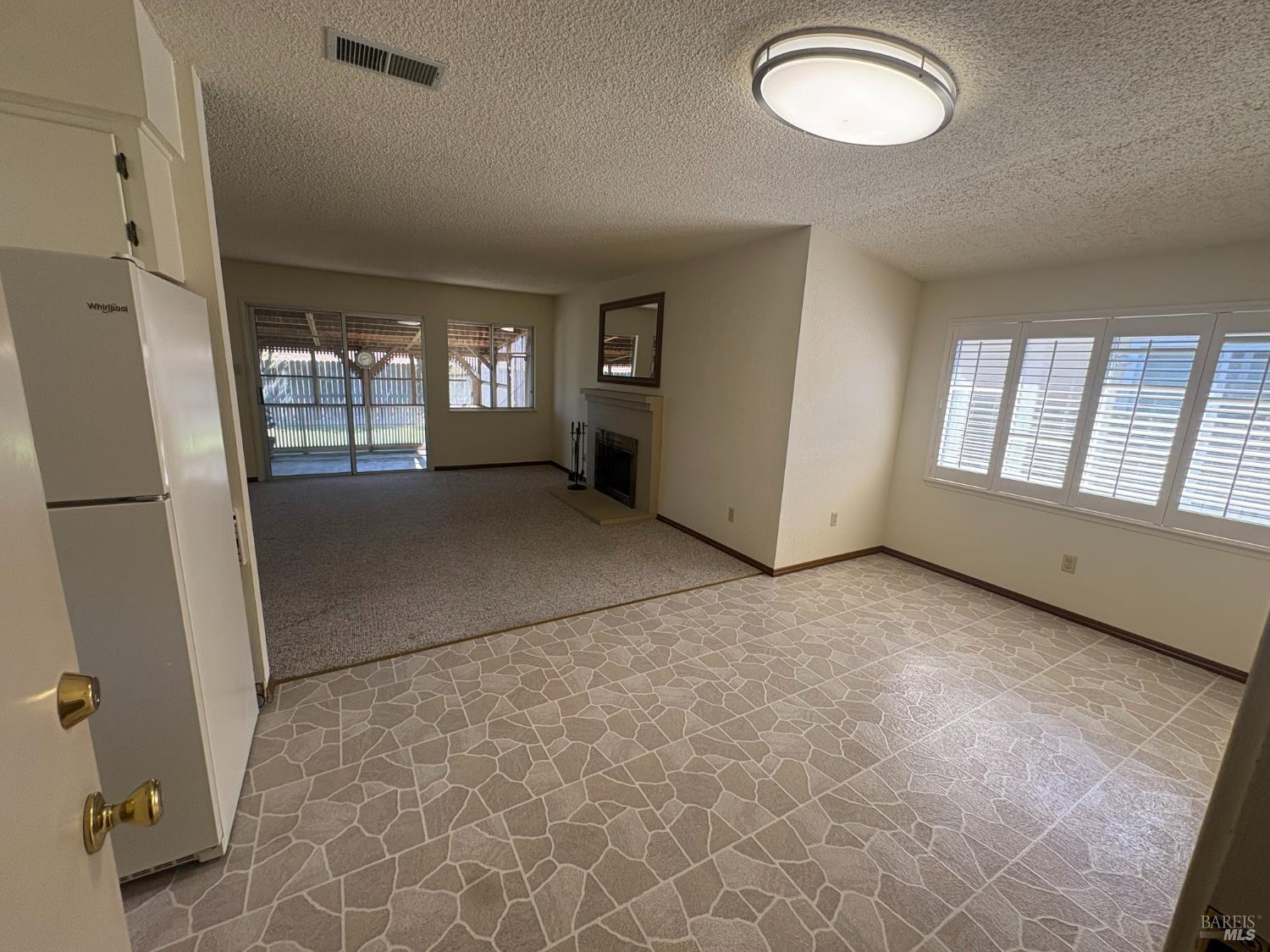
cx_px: 635
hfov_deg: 102.1
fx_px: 514
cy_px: 476
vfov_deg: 85.7
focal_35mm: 14
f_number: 2.2
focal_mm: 2.22
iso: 100
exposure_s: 1/99
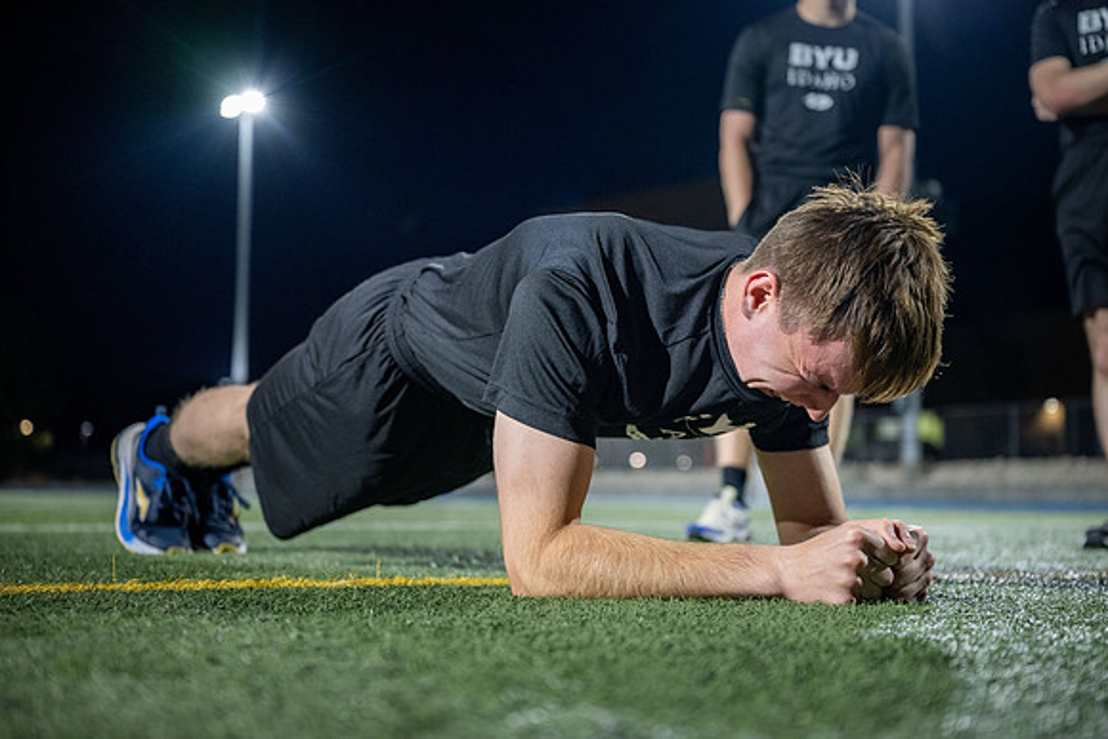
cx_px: 591
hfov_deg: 41.9
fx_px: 1445
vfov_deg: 28.7
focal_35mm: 47
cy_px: 345
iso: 2000
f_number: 2.8
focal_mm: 44
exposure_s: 1/200
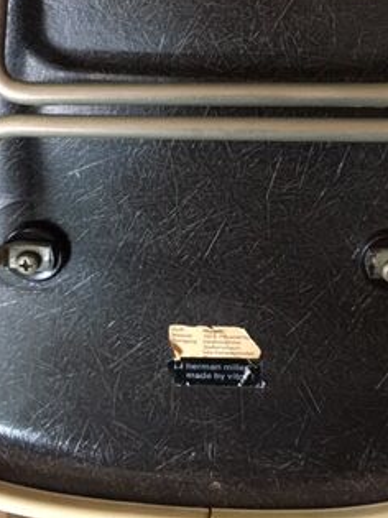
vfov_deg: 32.2
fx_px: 882
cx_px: 220
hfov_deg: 24.8
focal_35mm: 59
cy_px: 136
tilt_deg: -67.4
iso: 200
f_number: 2.2
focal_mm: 4.15
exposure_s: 1/25
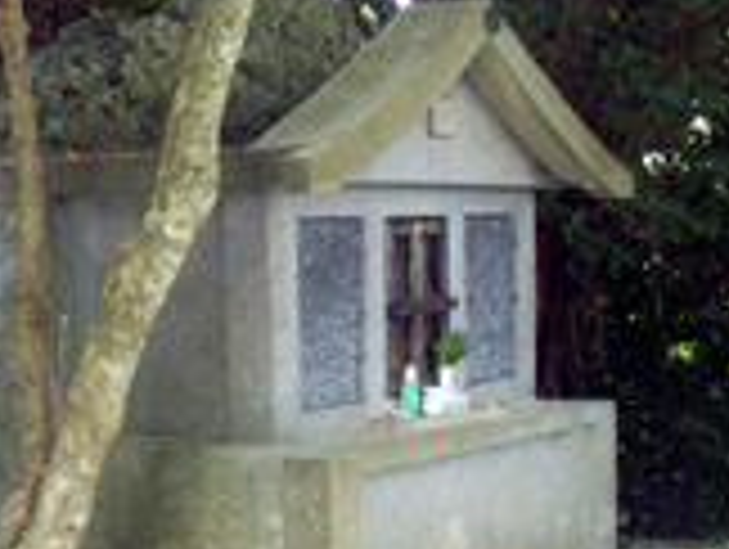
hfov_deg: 20.1
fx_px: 2046
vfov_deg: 15.3
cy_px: 313
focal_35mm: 97
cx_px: 196
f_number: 2.8
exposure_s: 1/30
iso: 320
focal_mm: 6.1
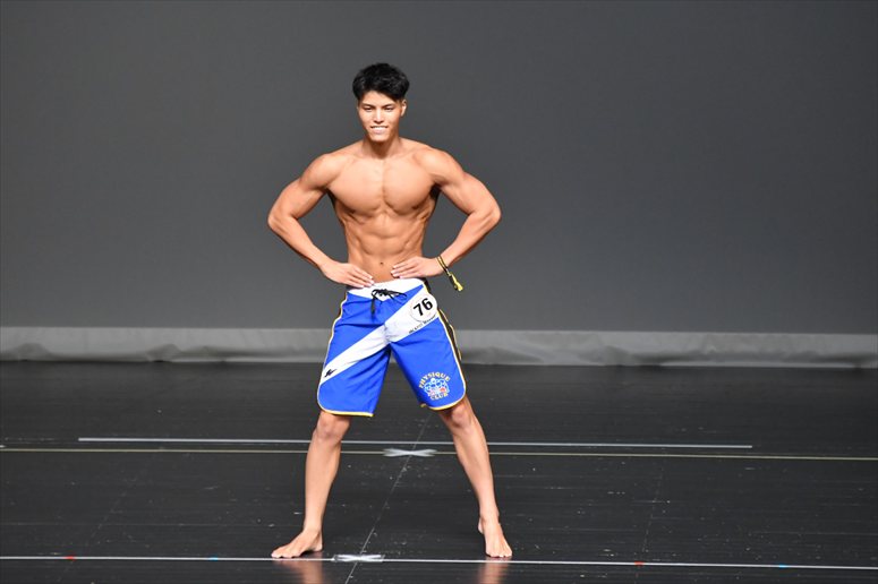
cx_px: 439
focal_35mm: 315
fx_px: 7679
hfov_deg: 6.5
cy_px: 292
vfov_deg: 4.4
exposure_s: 1/400
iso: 3200
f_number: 5.6
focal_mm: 210
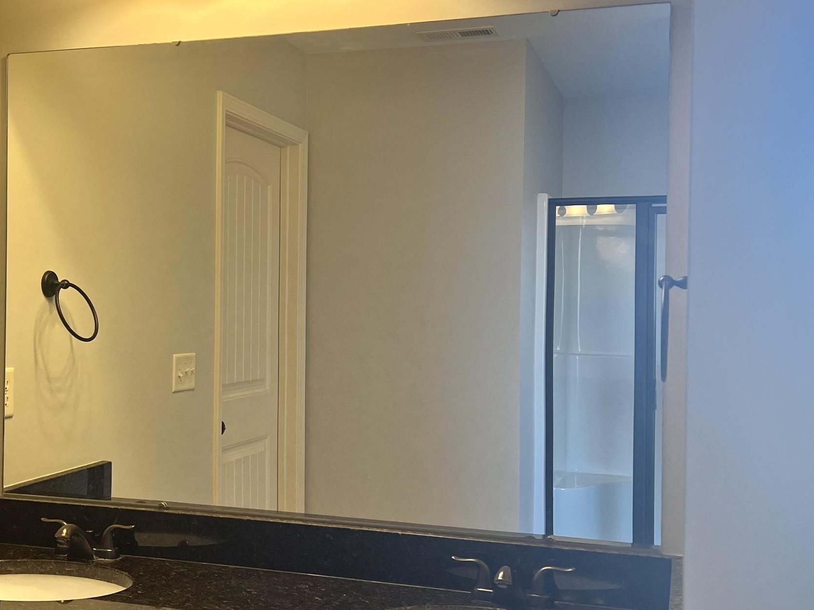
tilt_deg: -1.0
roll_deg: -0.7
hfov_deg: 39.0
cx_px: 249
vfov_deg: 30.3
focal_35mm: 48
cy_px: 312
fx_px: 1129
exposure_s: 1/120
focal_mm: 5.7
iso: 80
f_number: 1.5
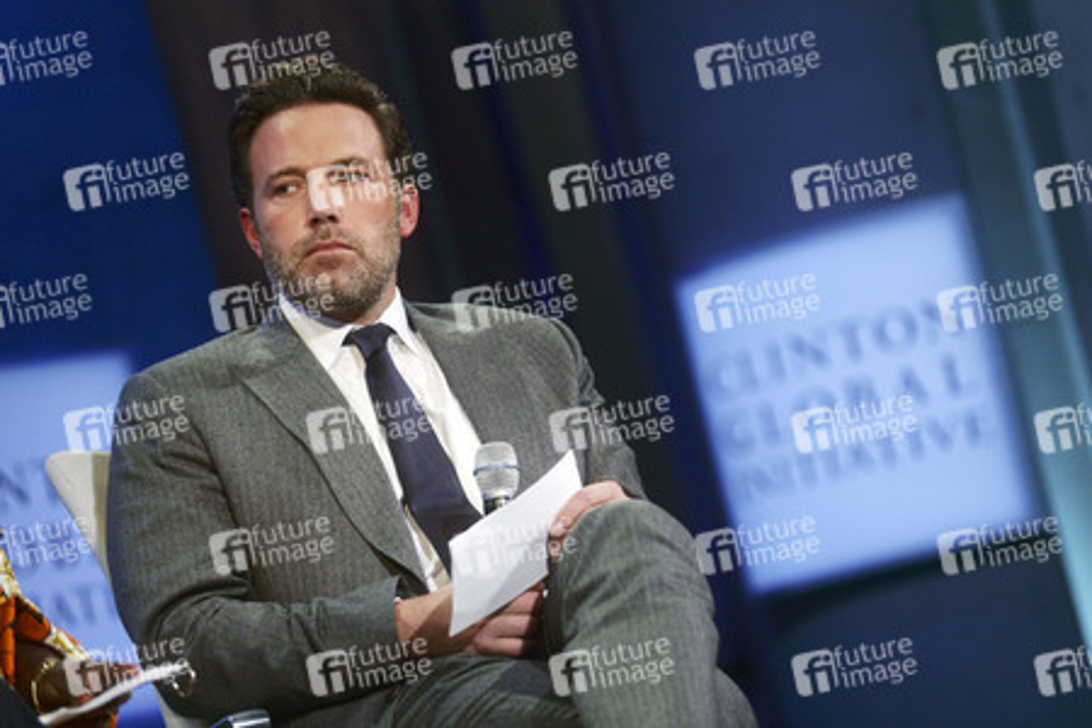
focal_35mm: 200
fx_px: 6066
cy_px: 364
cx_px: 546
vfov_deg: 6.9
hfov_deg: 10.3
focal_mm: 200
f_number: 4.5
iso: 1600
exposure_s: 1/400
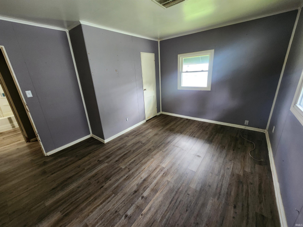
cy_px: 114
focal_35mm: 13
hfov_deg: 106.2
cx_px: 152
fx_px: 114
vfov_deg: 89.9
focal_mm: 2.2
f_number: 2.2
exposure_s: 1/30
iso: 500
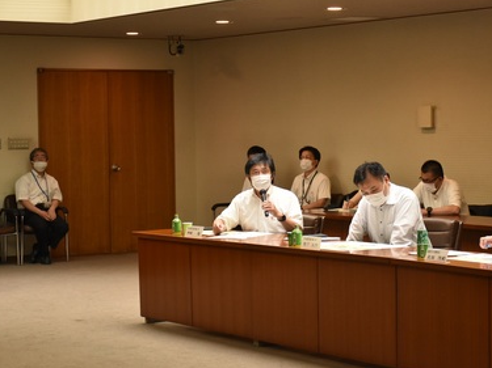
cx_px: 276
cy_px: 189
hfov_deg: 22.2
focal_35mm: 88
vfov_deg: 16.8
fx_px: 1250
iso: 1600
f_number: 4.8
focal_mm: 52
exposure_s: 1/100
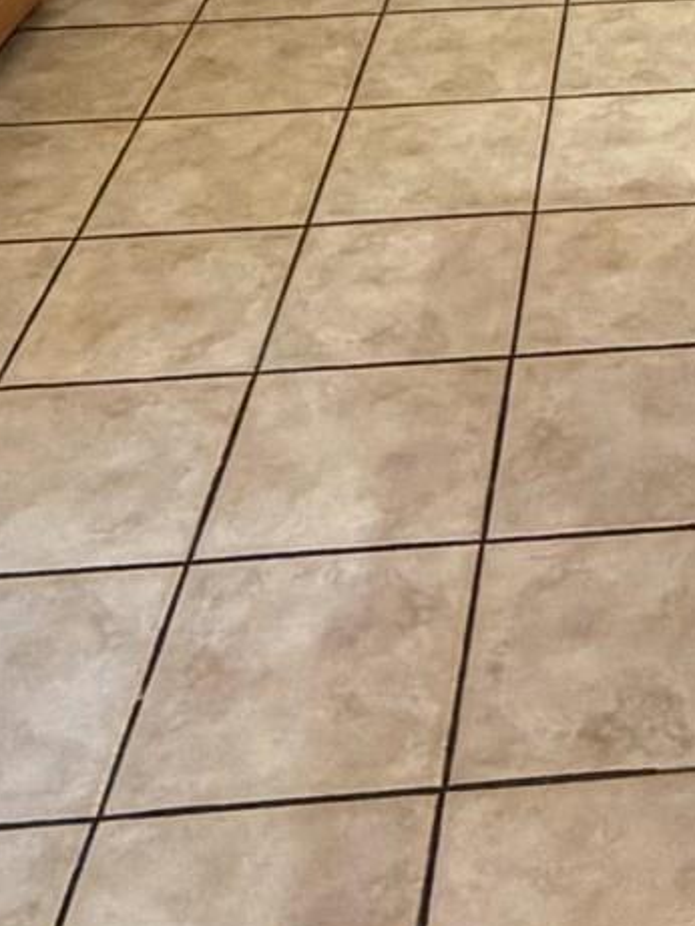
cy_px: -267
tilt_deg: -18.3
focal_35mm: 70
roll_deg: +1.0
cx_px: 900
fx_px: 1873
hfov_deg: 19.4
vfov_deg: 24.4
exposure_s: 1/60
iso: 400
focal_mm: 2.22
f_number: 2.2
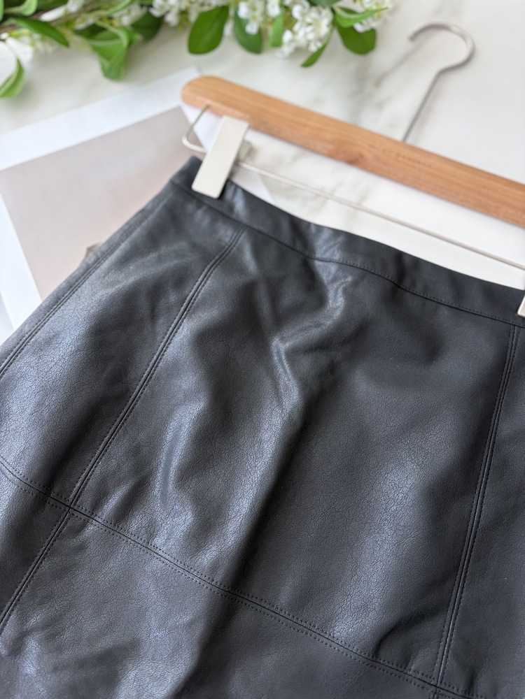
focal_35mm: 26
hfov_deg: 53.1
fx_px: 526
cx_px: 262
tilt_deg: -69.7
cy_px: 350
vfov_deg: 67.3
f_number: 1.6
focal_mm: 5.96
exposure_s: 1/122
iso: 80
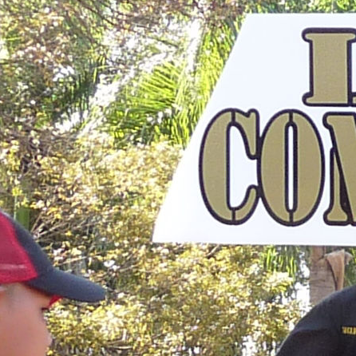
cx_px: 861
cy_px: 407
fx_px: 2362
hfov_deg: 8.0
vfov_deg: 8.5
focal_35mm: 203
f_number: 3.2
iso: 100
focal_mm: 4.9
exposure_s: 1/100
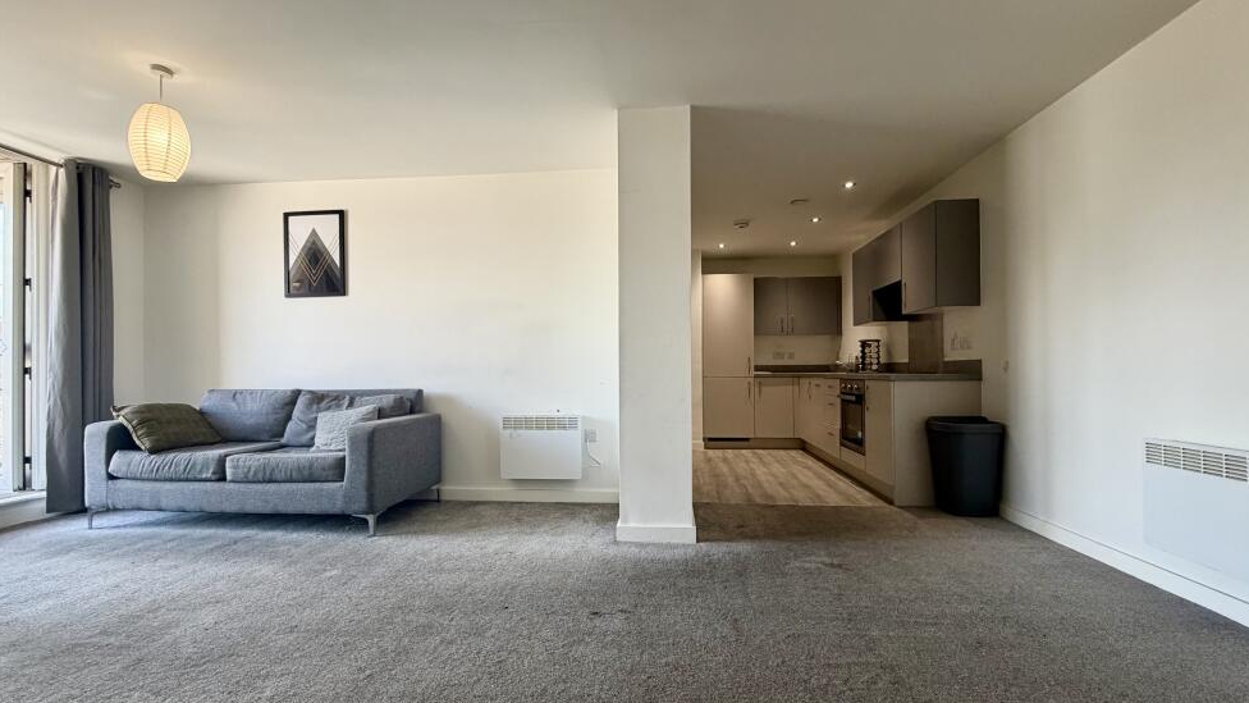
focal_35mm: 16
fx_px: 530
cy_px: 368
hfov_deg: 99.4
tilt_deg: -0.8
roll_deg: +0.2
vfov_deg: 67.0
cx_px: 631
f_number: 2.2
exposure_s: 1/121
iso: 200
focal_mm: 2.22
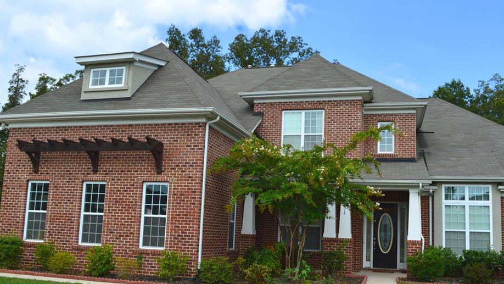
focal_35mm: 35
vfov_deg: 33.7
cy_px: 159
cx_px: 262
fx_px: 468
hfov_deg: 56.6
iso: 400
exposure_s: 1/500
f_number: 11
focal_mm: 20
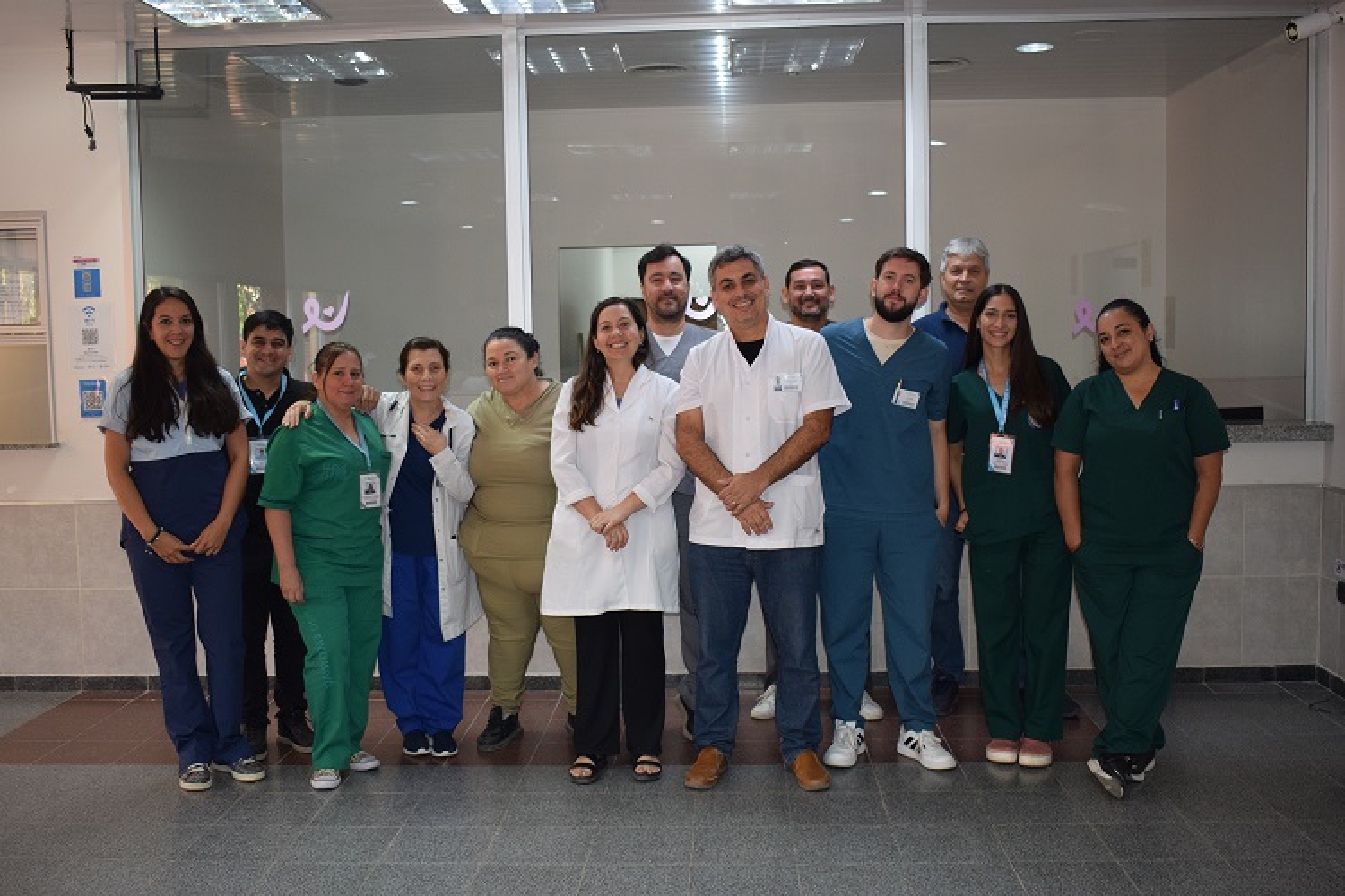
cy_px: 448
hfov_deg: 53.1
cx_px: 672
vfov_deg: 36.9
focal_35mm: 36
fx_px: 1345
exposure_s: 1/60
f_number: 4
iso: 800
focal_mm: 24
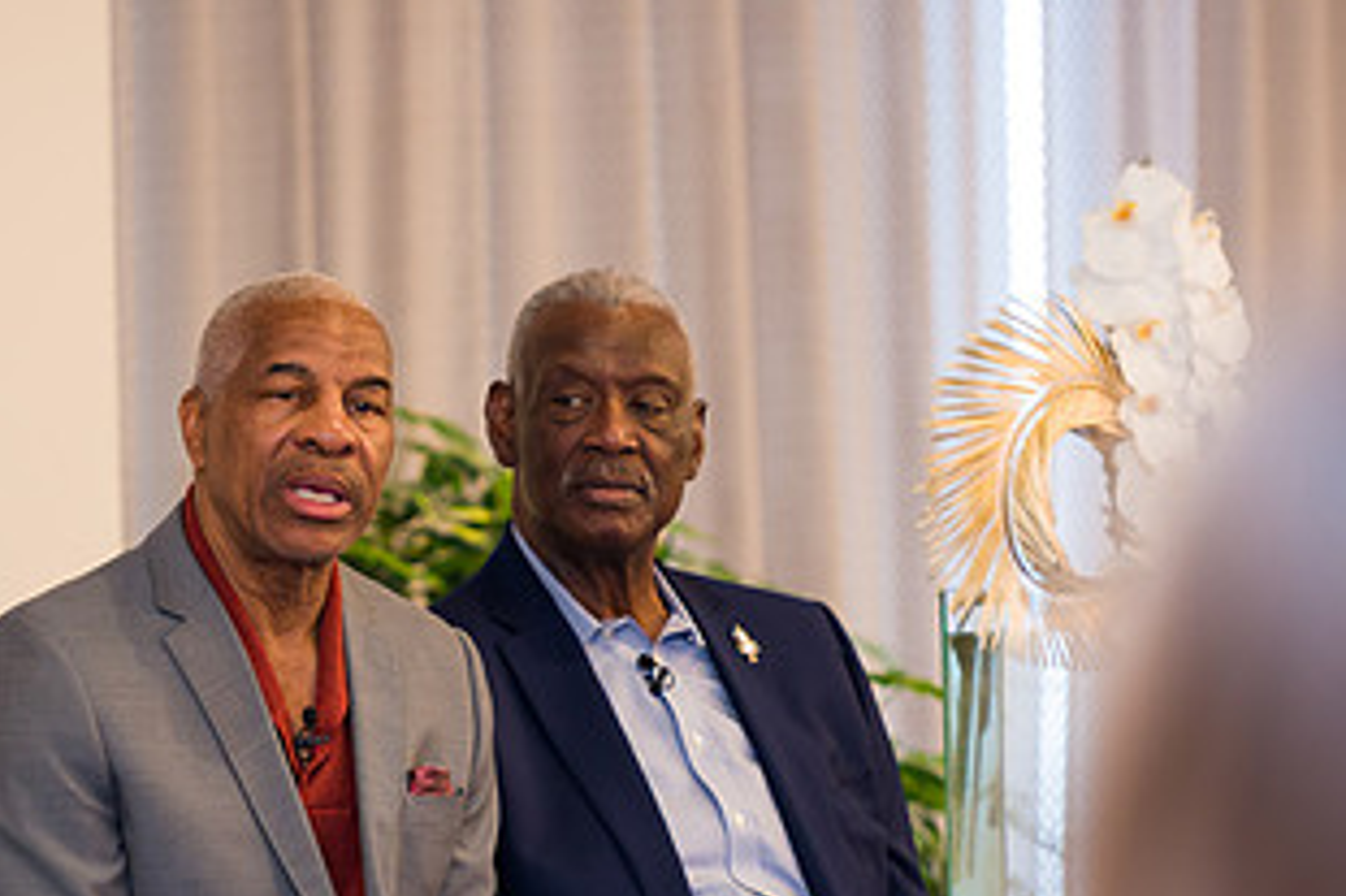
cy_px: 710
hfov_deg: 6.5
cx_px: 454
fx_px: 11845
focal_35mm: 317
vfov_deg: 4.3
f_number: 3.2
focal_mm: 170
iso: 800
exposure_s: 1/200
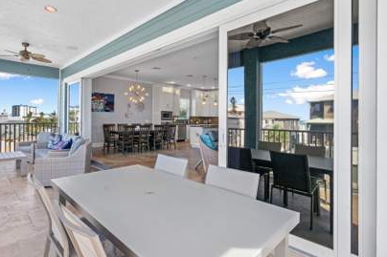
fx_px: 204
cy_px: 119
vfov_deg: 64.4
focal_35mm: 19
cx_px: 166
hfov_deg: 86.4
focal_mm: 16
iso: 400
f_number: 8
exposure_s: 1/125
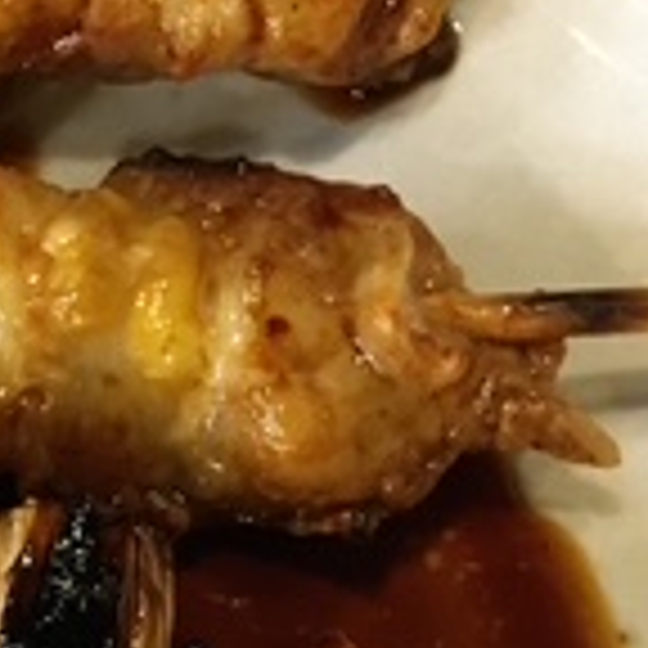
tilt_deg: -66.9
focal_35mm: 114
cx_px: -135
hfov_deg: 14.8
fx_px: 2414
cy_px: 738
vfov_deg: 14.9
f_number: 2.2
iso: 200
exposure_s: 1/15
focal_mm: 4.15
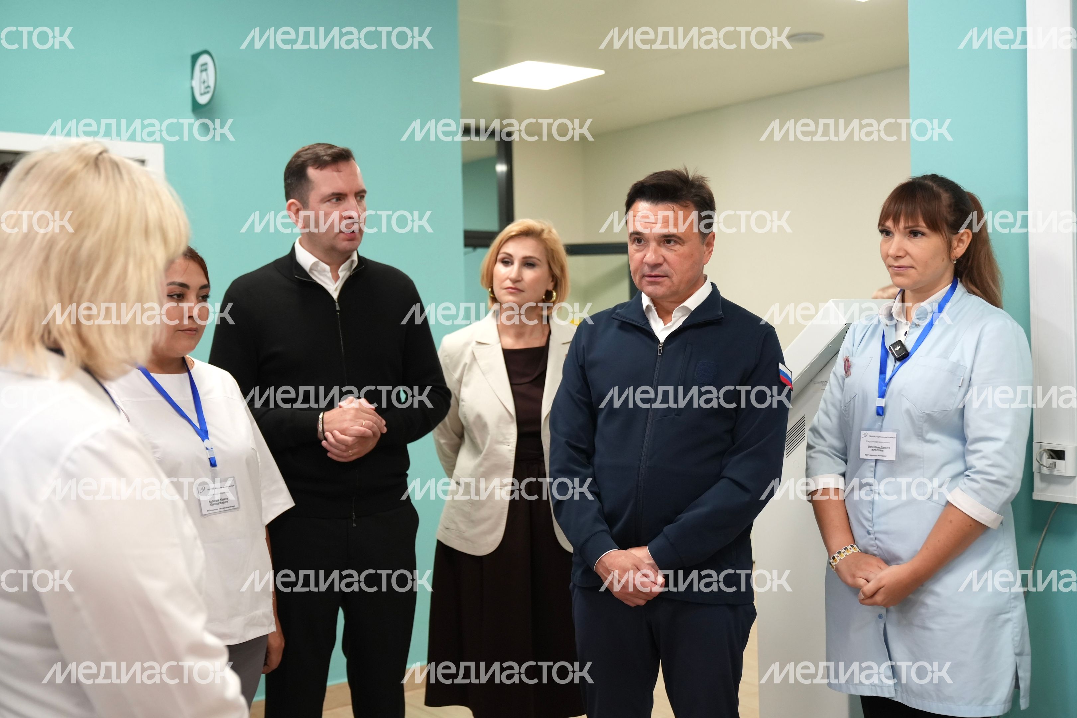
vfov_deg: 33.4
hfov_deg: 48.5
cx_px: 538
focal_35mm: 40
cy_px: 359
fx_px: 1197
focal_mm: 40
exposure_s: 1/200
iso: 2000
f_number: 3.5
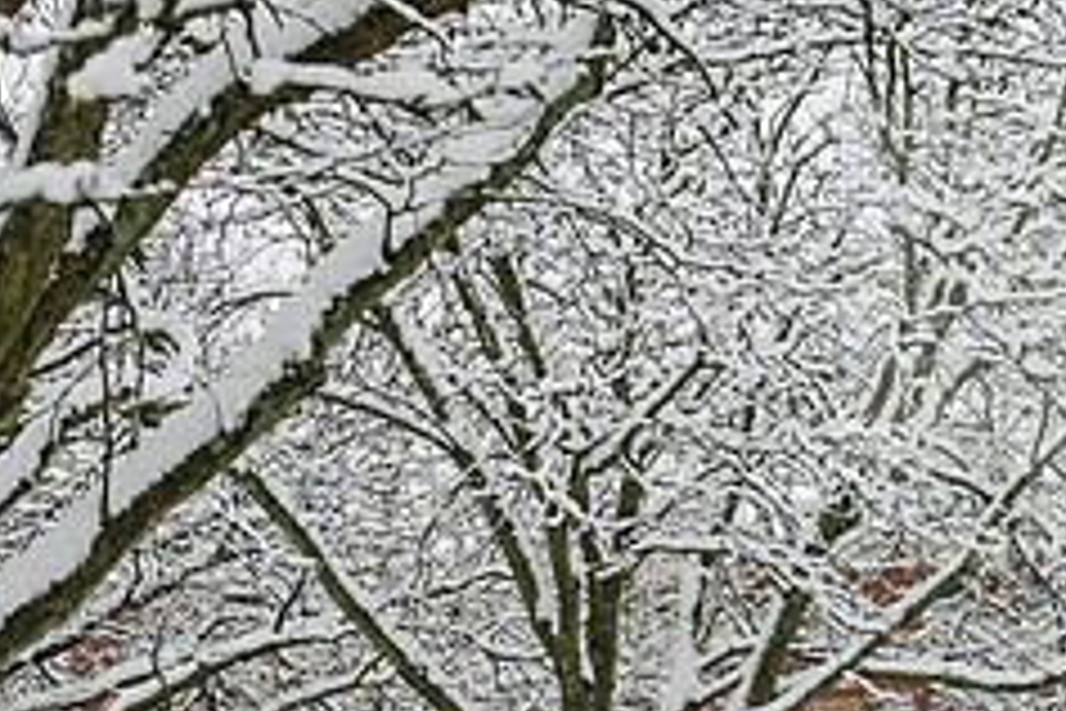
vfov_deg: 13.2
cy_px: 641
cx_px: 706
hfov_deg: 19.8
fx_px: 3050
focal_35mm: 103
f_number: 4
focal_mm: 42
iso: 320
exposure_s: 1/320
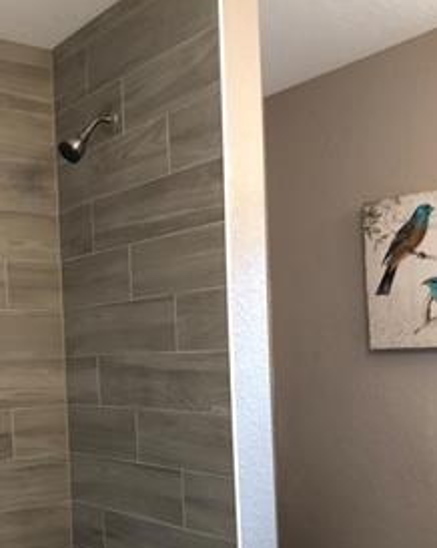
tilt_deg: -1.0
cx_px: 135
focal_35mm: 48
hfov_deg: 31.1
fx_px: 777
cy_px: 367
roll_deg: +2.6
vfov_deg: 38.4
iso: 40
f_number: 1.8
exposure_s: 1/15
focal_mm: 4
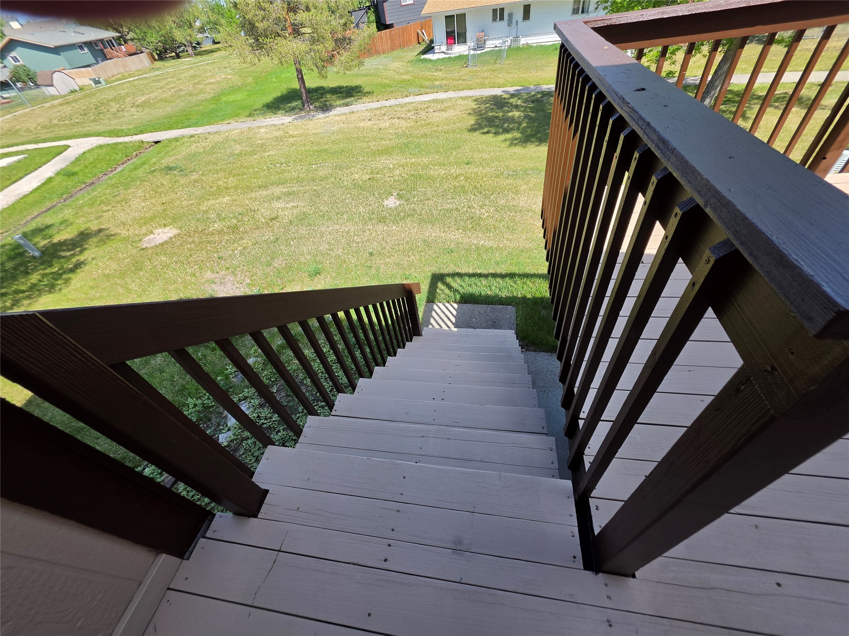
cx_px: 424
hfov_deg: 106.2
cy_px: 318
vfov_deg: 89.9
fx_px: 319
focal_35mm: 13
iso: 32
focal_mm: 2.2
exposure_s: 1/633
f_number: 1.9
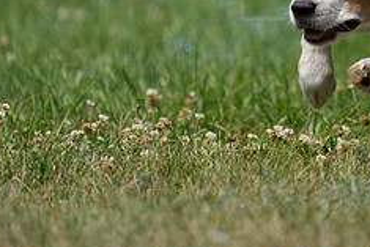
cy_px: -4
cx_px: 390
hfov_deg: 1.4
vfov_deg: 1.0
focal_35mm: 1423
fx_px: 14634
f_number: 6.3
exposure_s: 1/4000
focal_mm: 576
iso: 640
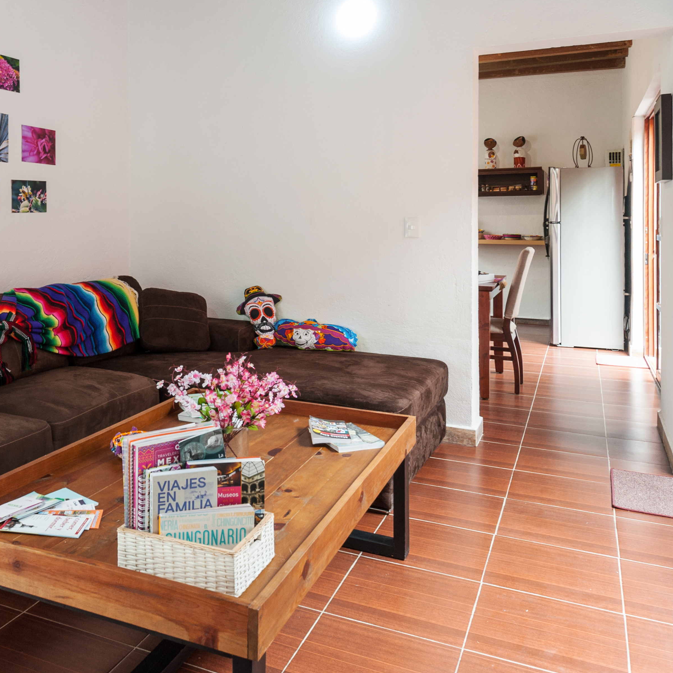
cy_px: 291
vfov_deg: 53.9
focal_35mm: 30
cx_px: 247
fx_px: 660
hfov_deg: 53.4
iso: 400
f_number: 8
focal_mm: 20
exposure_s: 1/6
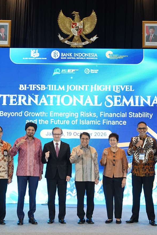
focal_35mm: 59
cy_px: 120
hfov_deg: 23.0
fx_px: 386
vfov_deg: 33.9
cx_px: 73
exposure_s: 1/160
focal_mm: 35
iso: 1600
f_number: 3.5
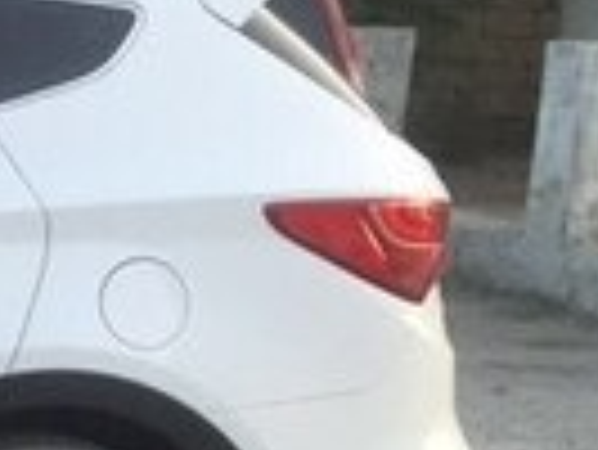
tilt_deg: -9.6
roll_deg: -1.5
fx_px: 2490
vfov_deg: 10.1
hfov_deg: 12.2
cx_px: -580
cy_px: 578
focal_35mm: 144
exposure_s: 1/100
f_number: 2.2
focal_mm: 4.15
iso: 50
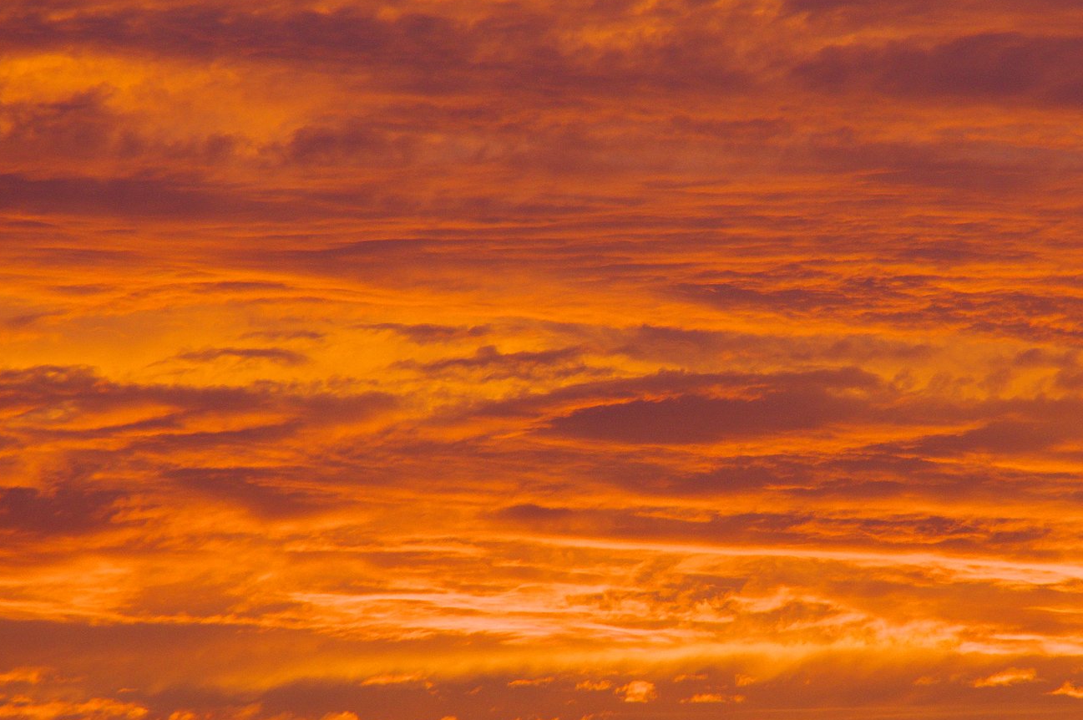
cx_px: 736
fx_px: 9610
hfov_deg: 6.4
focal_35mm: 320
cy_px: 411
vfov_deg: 4.3
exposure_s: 1/80
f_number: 6.3
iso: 800
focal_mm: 135
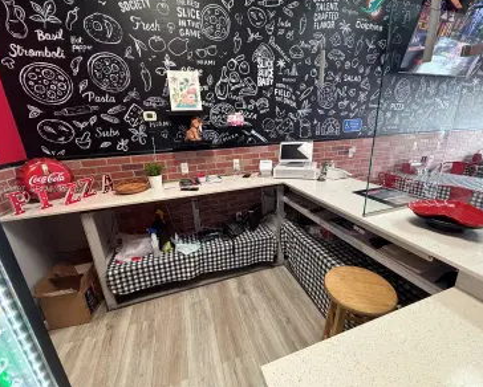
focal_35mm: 15
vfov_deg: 84.1
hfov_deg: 96.7
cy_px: 190
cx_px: 249
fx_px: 215
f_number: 2.2
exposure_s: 1/60
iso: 400
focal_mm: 2.22
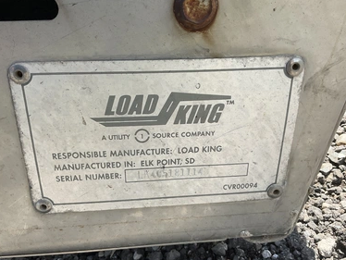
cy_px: 137
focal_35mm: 31
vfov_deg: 45.5
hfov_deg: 58.3
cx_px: 166
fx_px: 310
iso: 25
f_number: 1.8
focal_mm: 3
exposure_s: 1/500
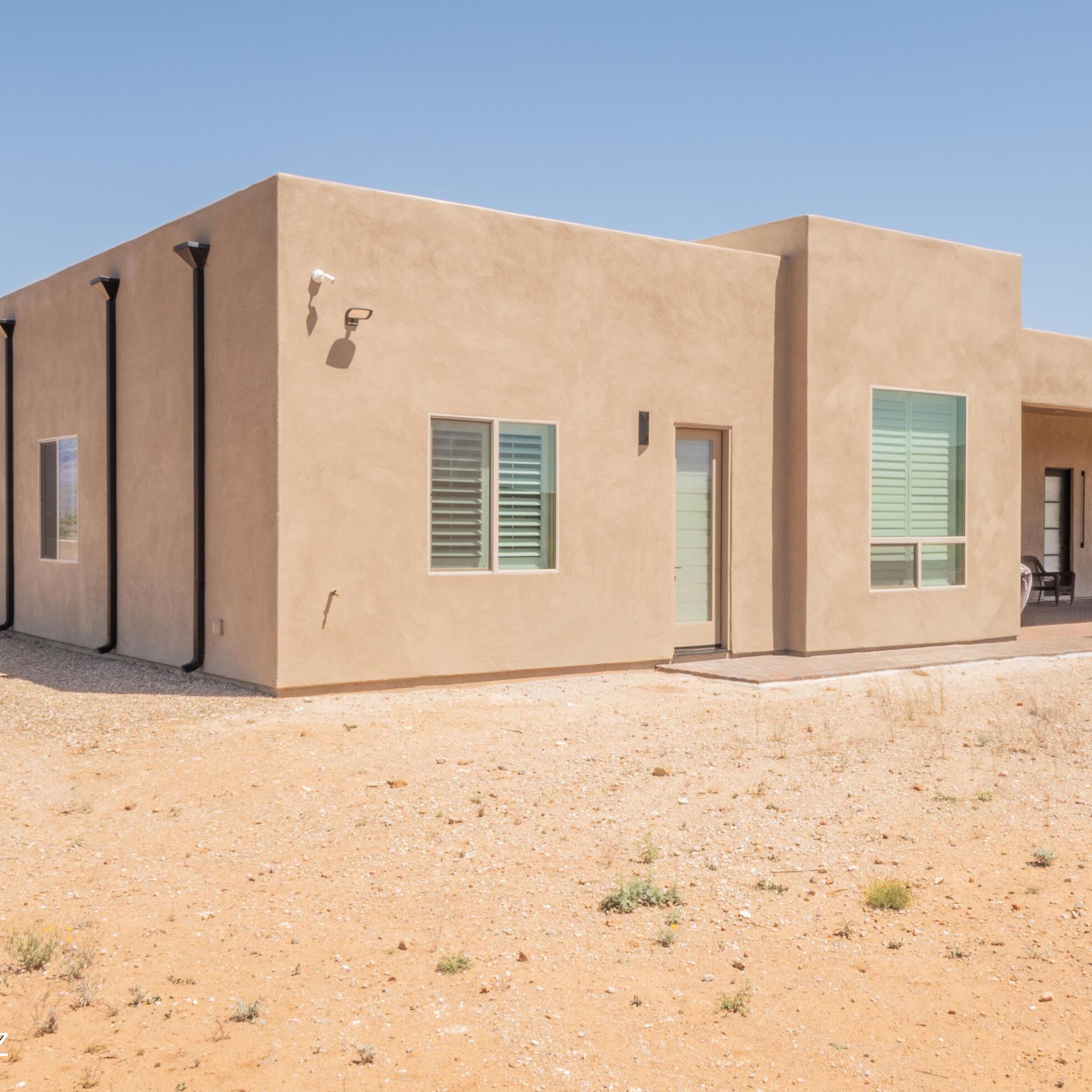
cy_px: 539
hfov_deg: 42.8
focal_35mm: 39
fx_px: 1392
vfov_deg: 42.8
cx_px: 616
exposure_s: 1/60
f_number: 22
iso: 400
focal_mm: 20
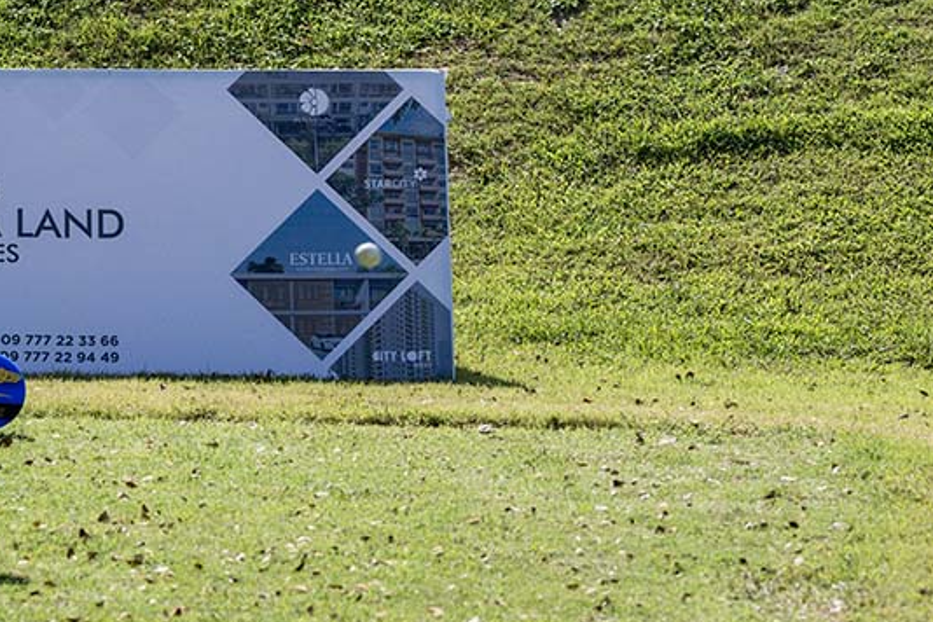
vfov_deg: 9.6
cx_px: 117
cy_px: 131
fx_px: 3680
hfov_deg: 14.3
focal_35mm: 142
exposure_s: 1/5000
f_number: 4.5
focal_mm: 79
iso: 640
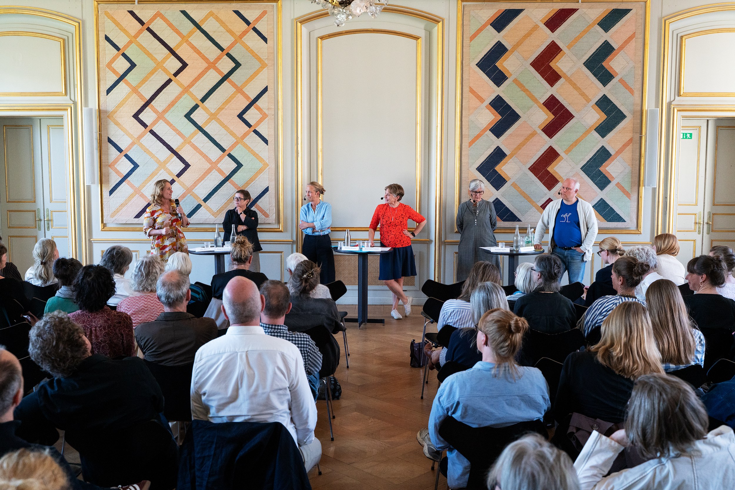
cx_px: 368
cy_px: 245
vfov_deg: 35.9
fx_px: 755
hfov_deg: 51.9
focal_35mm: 37
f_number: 4.5
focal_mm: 37
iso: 2500
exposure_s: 1/160
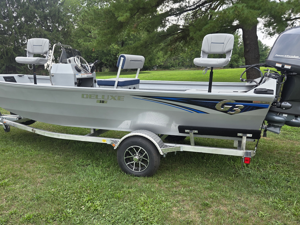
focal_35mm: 31
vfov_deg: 45.2
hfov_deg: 58.3
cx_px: 140
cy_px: 136
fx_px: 269
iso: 80
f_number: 1.8
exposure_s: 1/744
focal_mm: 5.4
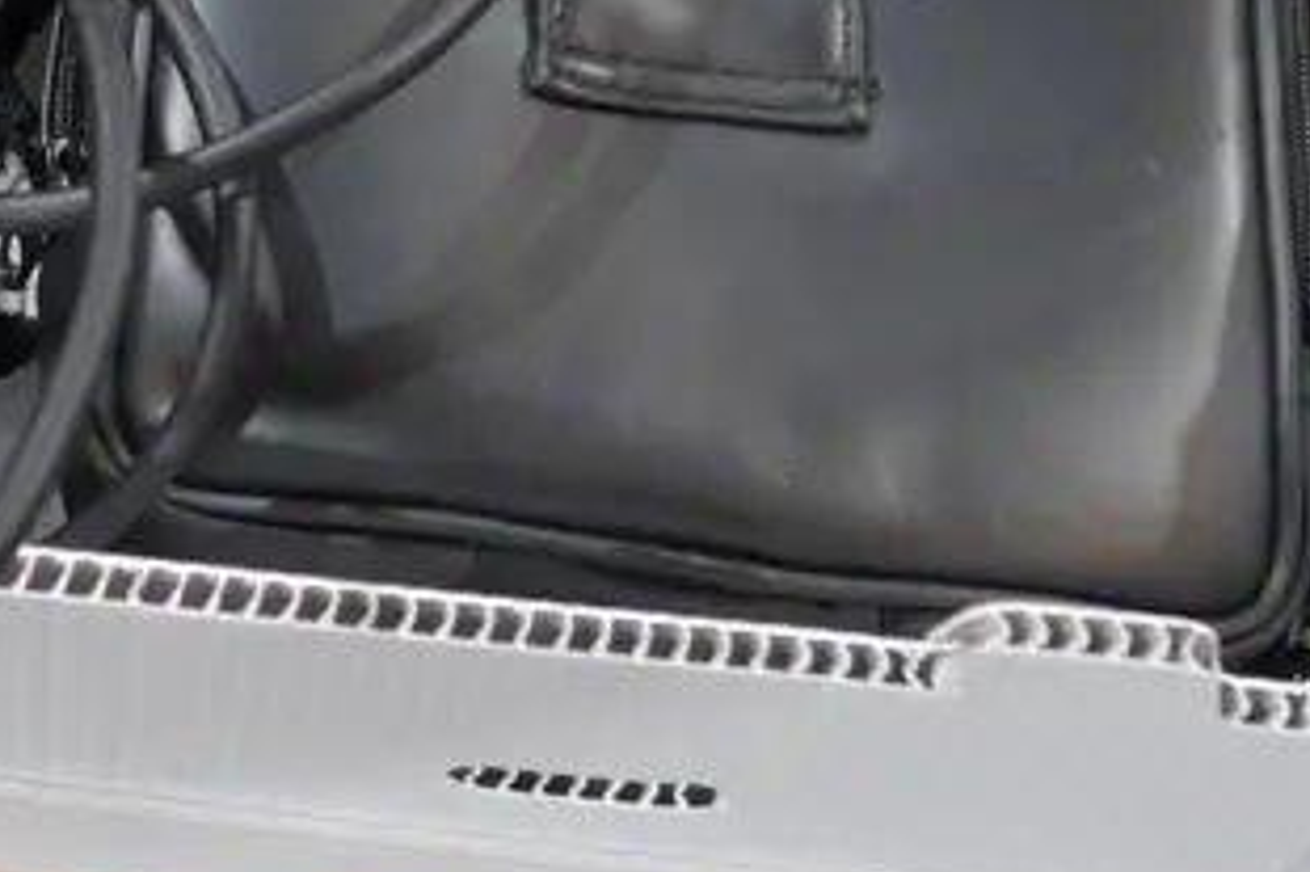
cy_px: -217
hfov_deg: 20.4
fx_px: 3491
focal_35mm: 96
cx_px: -93
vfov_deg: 13.8
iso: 800
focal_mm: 14
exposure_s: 1/60
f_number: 3.5
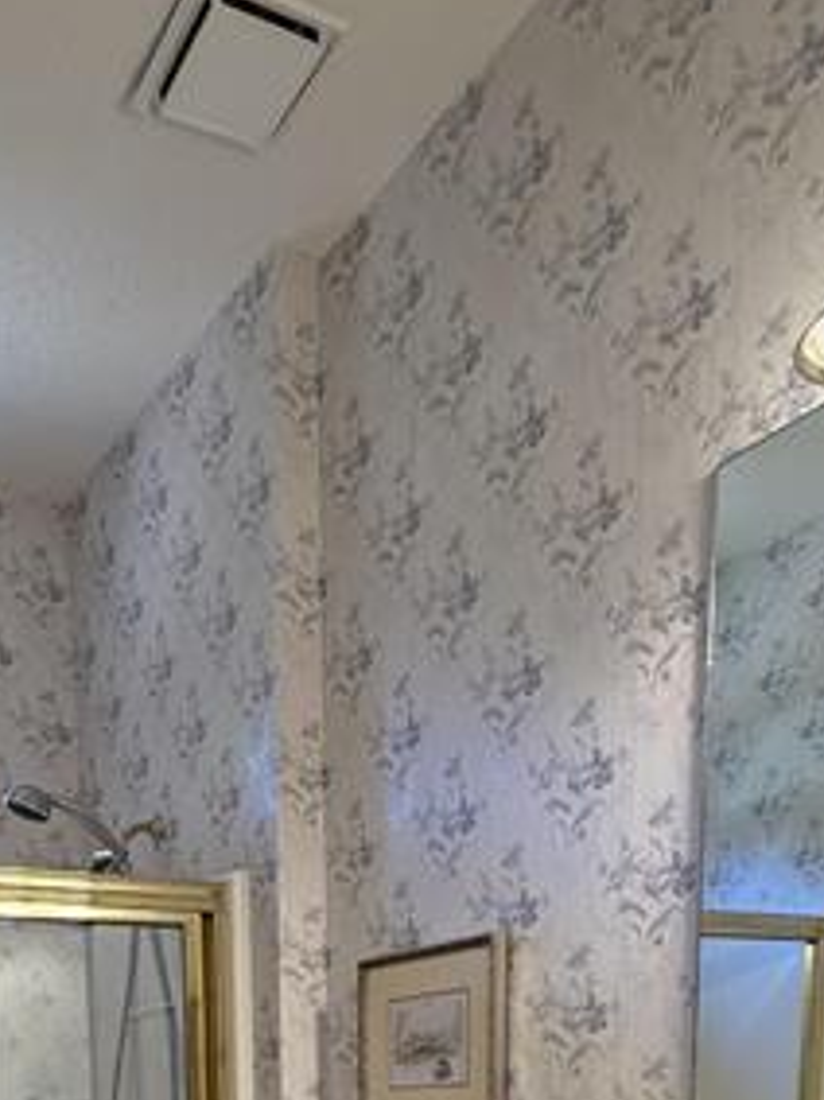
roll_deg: +1.6
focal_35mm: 38
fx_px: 1207
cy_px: 1318
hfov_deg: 36.8
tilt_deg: -9.7
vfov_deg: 37.3
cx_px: 202
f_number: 2.2
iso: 320
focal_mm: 2.22
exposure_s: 1/120
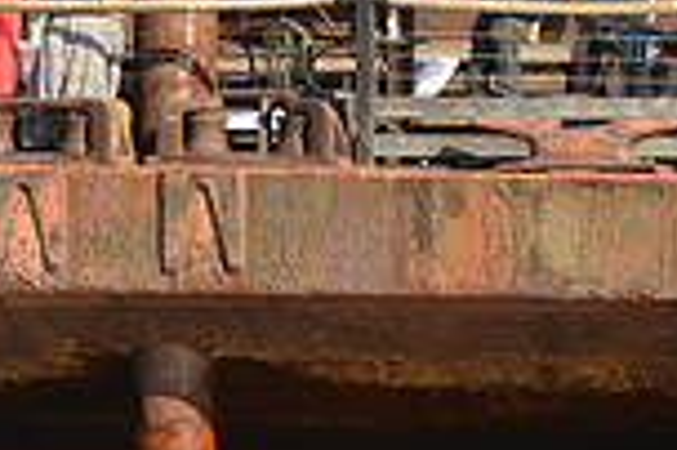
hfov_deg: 5.5
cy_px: -131
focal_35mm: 375
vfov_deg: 3.6
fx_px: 7044
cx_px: 276
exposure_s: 1/1250
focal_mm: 98
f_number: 3.2
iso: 400
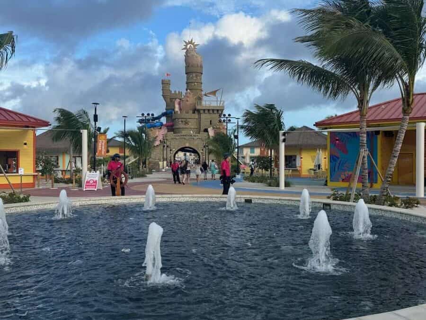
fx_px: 295
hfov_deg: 71.6
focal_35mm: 24
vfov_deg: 56.8
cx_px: 213
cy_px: 160
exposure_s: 1/2331
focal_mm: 6.76
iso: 80
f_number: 1.78
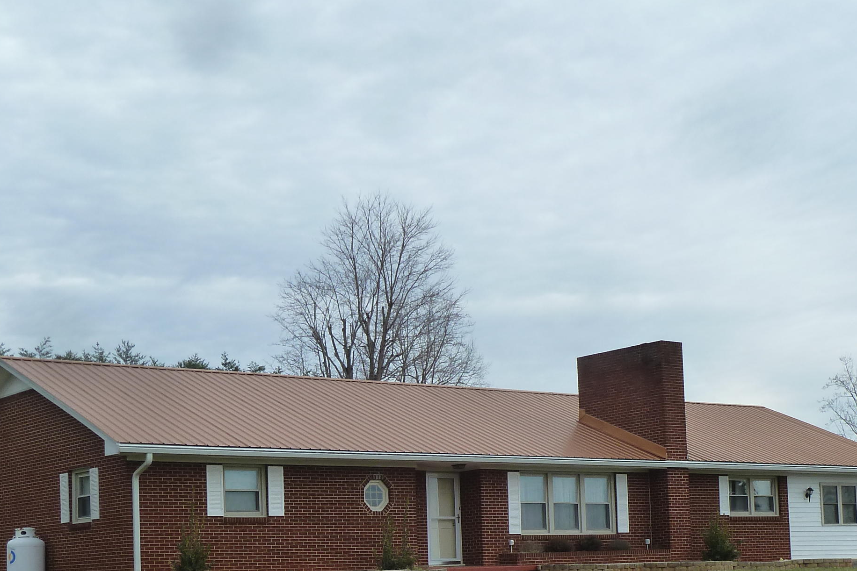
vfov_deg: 21.1
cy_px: 510
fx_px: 1500
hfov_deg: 31.9
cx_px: 404
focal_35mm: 63
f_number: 4
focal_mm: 6.1
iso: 125
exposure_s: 1/400
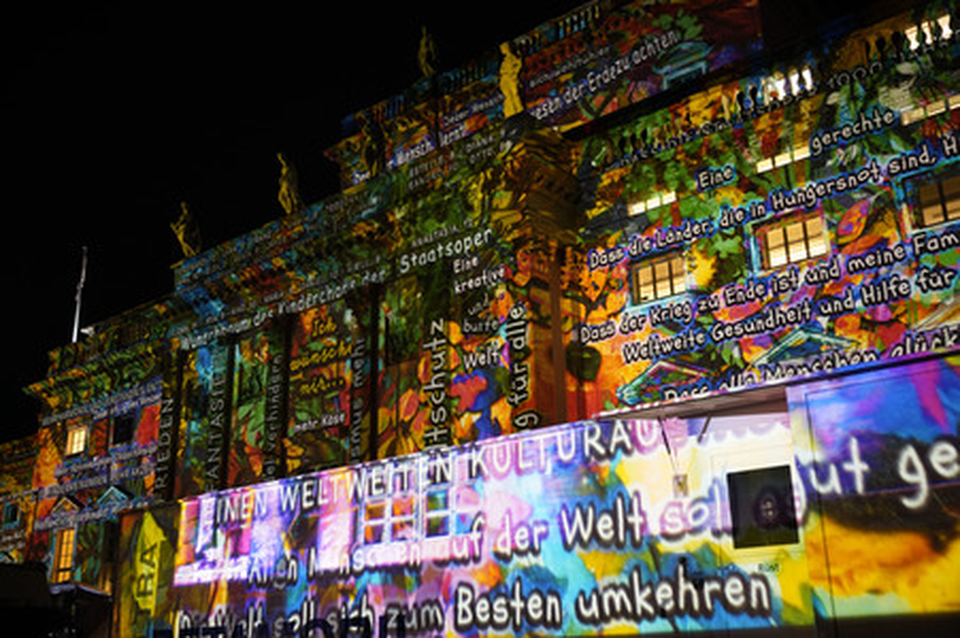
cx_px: 480
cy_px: 319
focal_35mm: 35
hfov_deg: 54.5
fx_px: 933
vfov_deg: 37.8
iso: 1600
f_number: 3.5
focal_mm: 35
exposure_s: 1/13
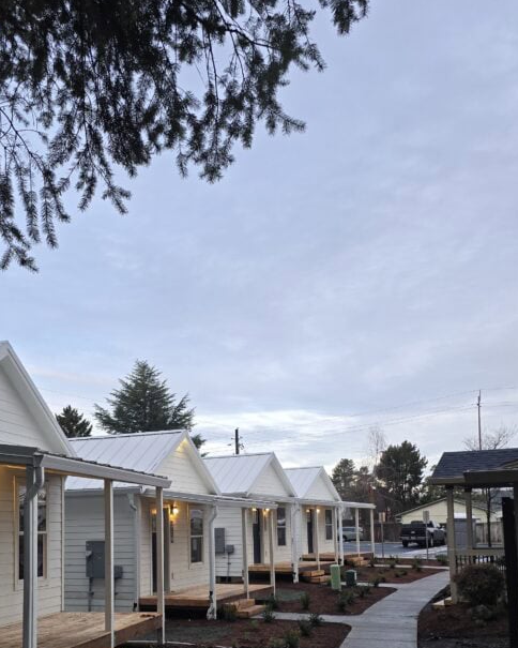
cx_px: 197
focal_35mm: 38
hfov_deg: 38.9
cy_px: 476
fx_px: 728
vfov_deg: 46.4
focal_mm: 6.3
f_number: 1.7
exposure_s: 1/120
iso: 64
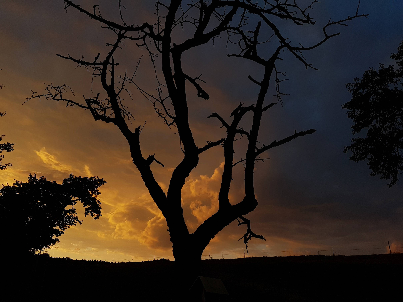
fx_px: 303
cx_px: 202
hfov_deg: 67.3
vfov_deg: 53.1
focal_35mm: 26
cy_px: 151
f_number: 1.7
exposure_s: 1/750
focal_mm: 4.2
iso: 50
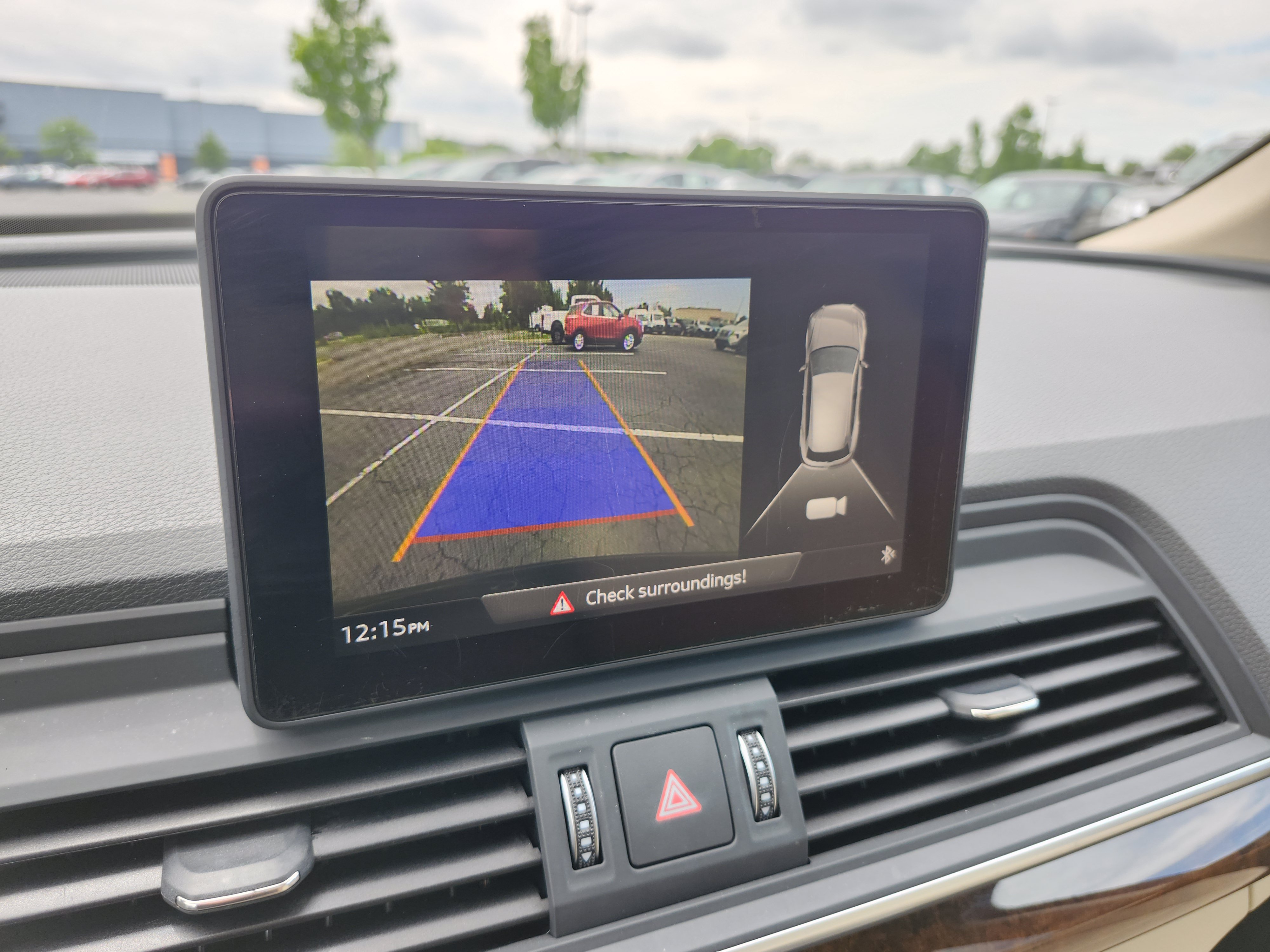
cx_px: 635
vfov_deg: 58.9
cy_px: 476
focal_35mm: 23
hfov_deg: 73.9
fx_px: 844
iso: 50
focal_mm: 5.54
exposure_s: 1/180
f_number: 1.8
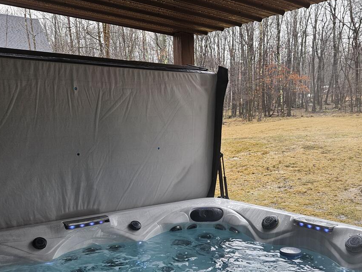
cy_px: 175
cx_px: 228
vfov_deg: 36.6
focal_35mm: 39
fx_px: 408
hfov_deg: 47.4
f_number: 1.8
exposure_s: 1/120
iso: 40
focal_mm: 5.4
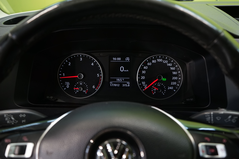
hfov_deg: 60.3
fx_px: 206
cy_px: 80
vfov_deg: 42.3
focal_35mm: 31
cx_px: 120
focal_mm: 31
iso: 1250
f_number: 5
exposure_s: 1/40
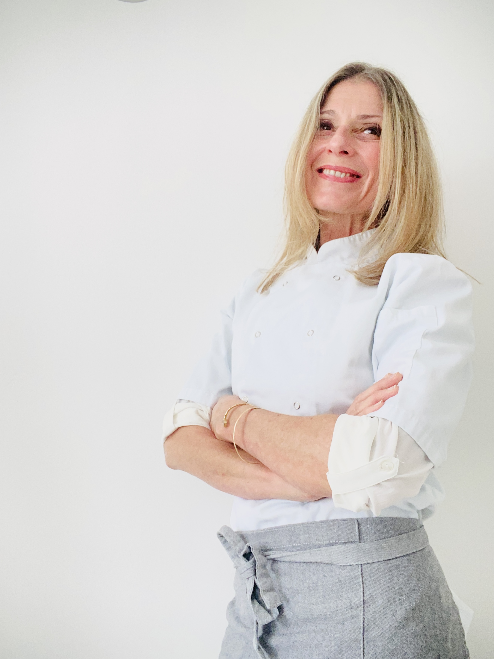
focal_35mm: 30
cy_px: 330
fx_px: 571
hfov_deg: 46.8
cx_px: 247
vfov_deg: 60.0
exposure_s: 1/88
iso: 100
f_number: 2.2
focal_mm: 2.71
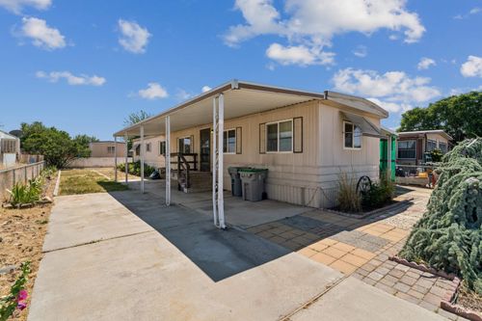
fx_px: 225
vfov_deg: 71.0
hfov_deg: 94.0
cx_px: 241
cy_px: 160
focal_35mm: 17
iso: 400
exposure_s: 1/320
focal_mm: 16.8
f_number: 13
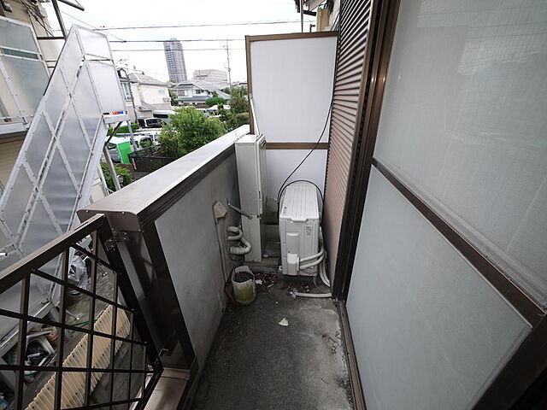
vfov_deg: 85.7
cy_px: 205
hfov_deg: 102.1
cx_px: 274
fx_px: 221
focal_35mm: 14
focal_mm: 7
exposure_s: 1/160
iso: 100
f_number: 4.5
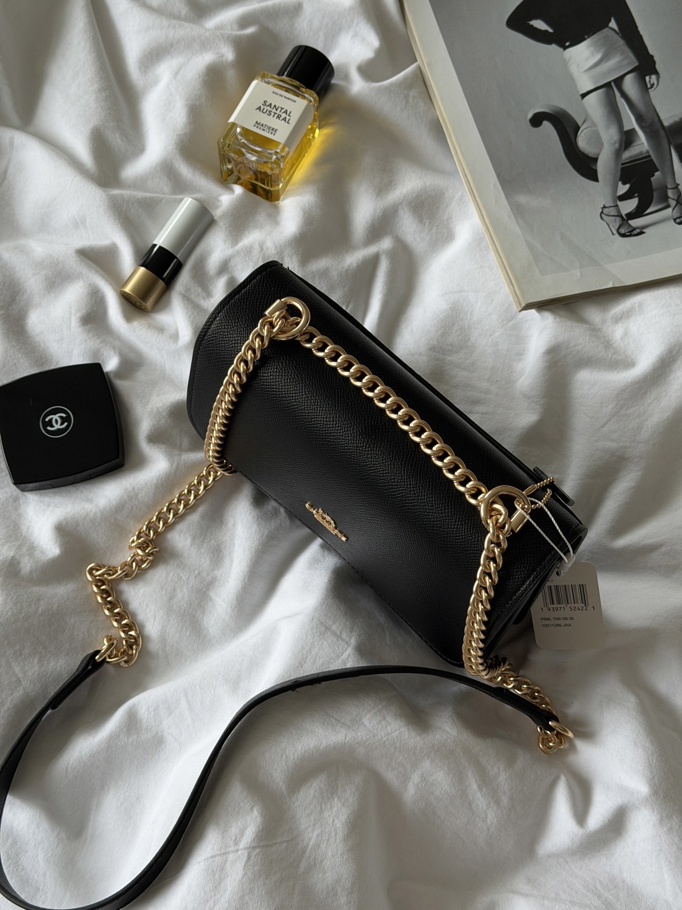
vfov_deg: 39.7
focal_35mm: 48
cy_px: 455
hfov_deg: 30.3
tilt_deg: -72.9
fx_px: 1261
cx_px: 341
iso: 50
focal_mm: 6.76
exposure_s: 1/122
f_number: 1.78
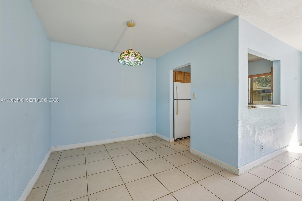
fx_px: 126
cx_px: 151
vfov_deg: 77.3
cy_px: 100
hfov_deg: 100.4
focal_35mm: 15
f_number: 8
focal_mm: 15
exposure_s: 1/25
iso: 100
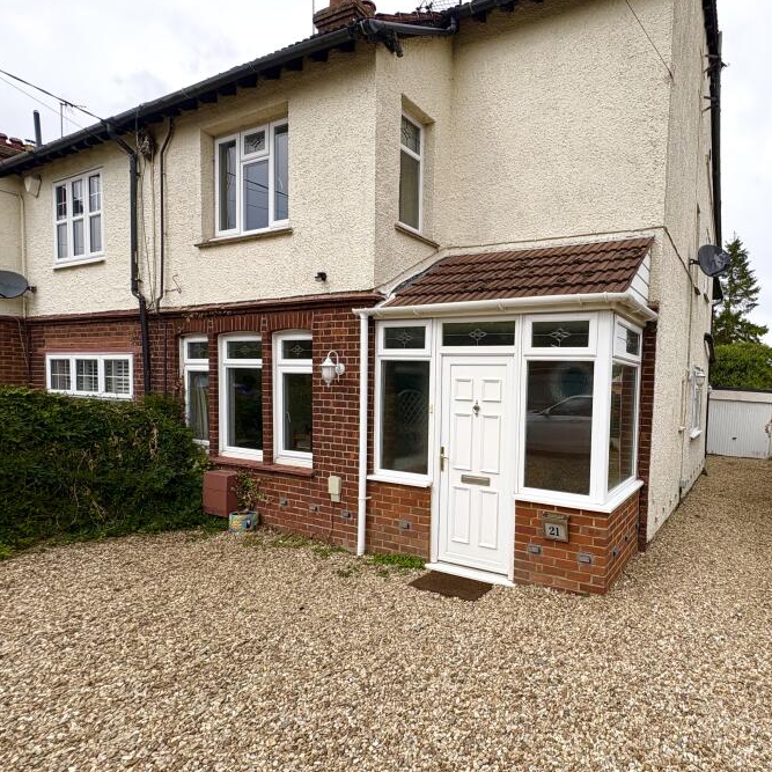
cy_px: 413
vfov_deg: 77.6
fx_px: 479
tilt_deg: -2.6
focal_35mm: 19
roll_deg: -1.4
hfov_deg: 74.5
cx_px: 534
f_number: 2.2
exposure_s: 1/1094
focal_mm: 2.22
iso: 40
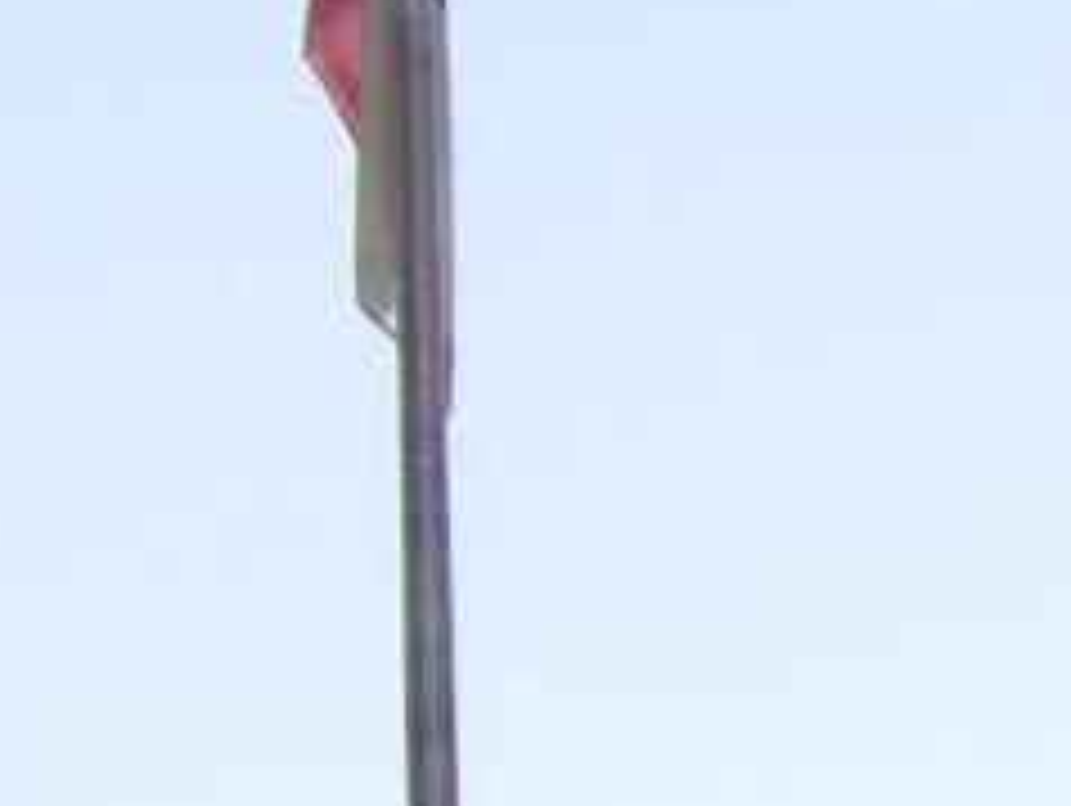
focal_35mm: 453
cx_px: 2331
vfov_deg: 3.2
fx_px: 14030
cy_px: 2074
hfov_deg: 4.3
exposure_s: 1/776
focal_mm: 13
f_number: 3.6
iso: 100
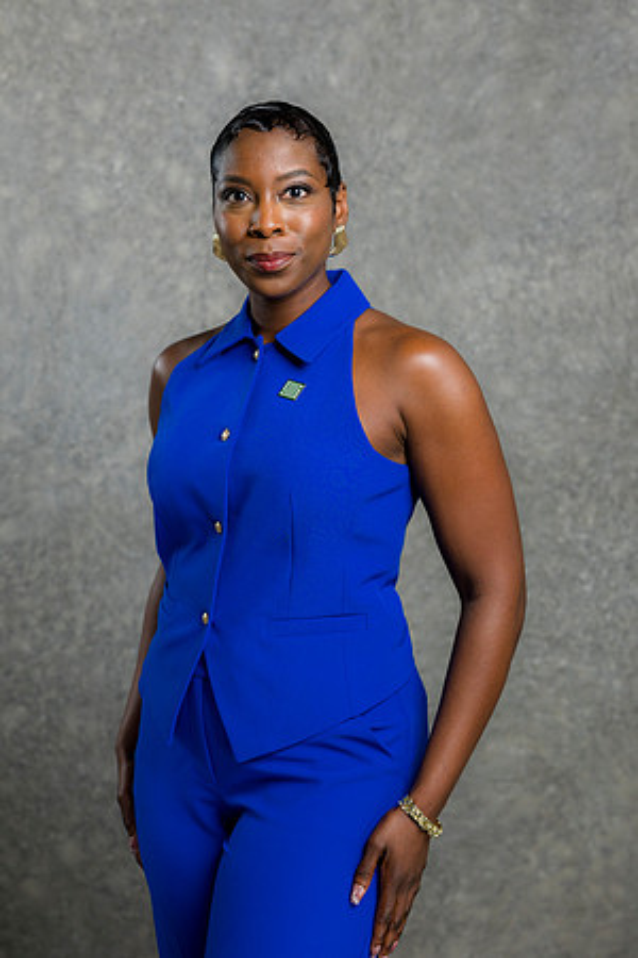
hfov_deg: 16.1
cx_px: 319
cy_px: 479
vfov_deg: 23.9
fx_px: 2259
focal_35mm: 85
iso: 125
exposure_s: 1/200
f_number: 5
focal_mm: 85
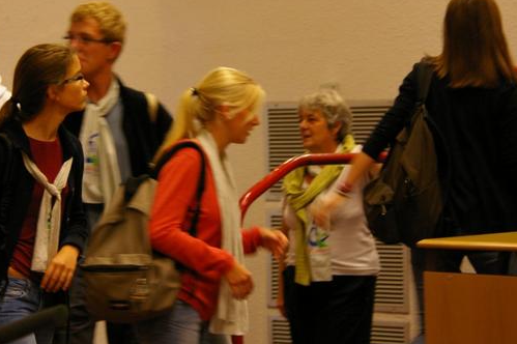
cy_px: 147
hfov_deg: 13.3
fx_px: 2206
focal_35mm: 154
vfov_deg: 8.9
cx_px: 169
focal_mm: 73
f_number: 4.5
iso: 800
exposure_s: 1/30
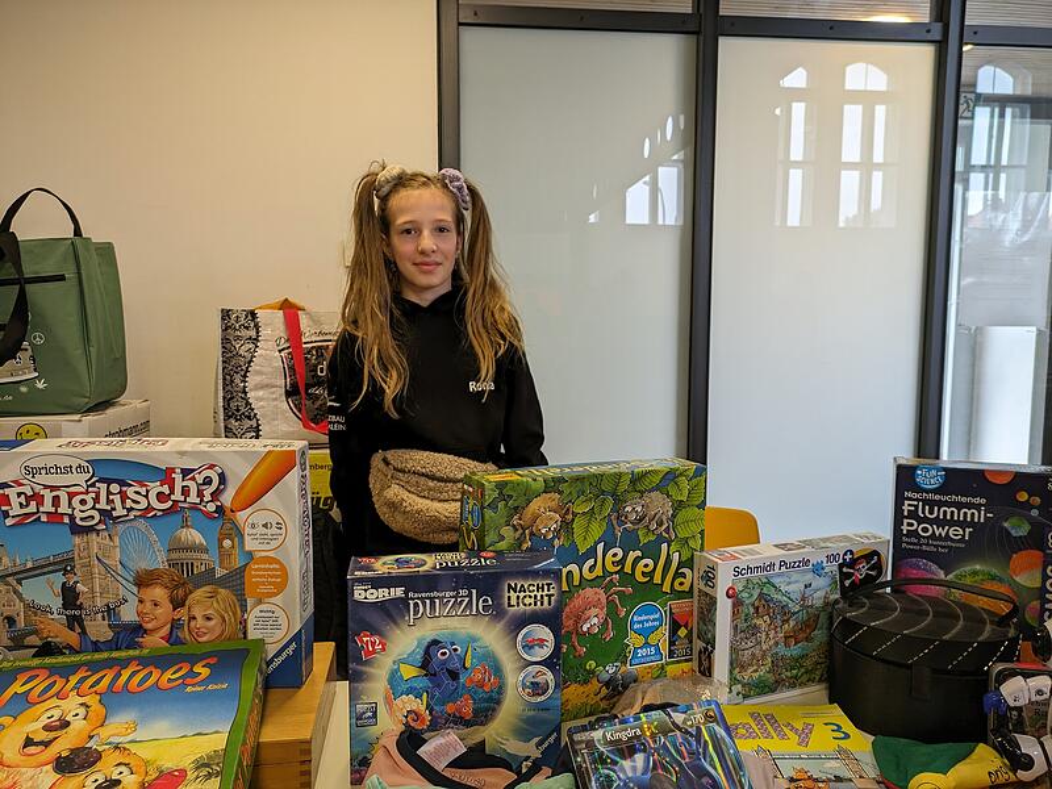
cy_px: 394
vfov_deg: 54.9
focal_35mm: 25
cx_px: 526
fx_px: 760
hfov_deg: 69.4
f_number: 1.89
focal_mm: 5.43
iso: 124
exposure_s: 1/100
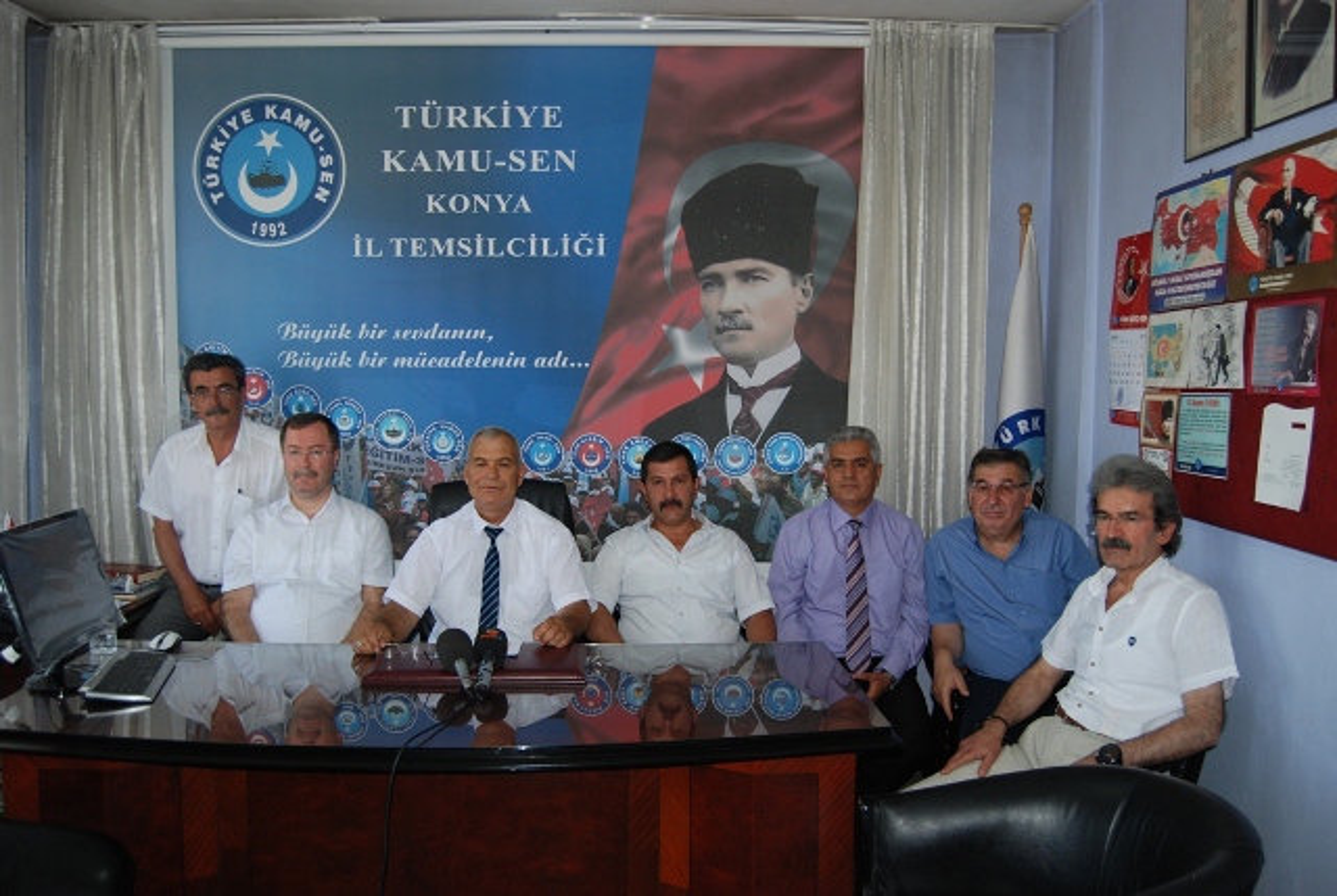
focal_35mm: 30
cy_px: 448
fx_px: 1116
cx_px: 668
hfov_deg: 61.8
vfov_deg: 43.8
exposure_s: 1/60
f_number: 4
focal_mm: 20
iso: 400
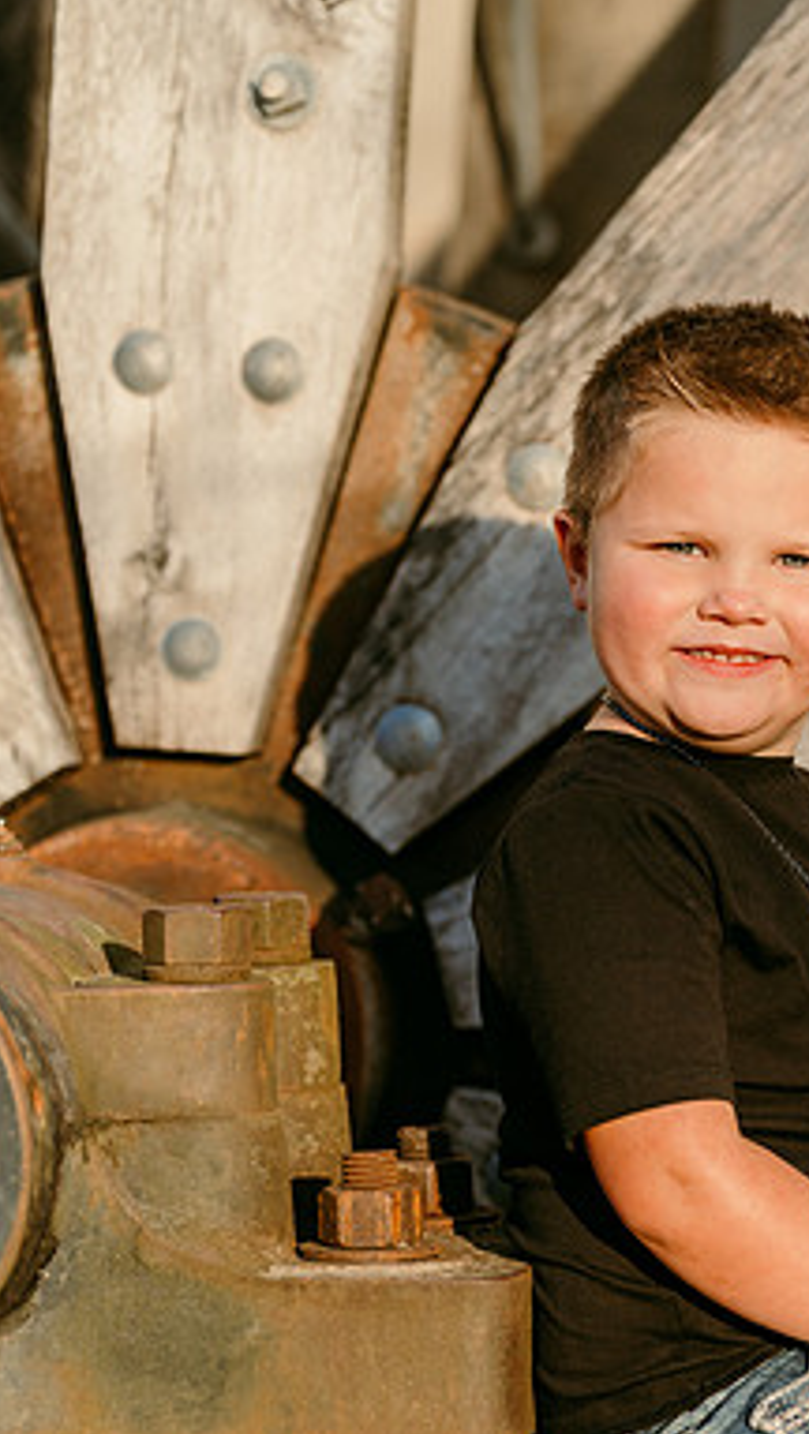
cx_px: 839
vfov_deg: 15.6
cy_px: 717
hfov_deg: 8.7
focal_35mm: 138
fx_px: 5252
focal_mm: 87
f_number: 2.8
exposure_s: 1/640
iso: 320
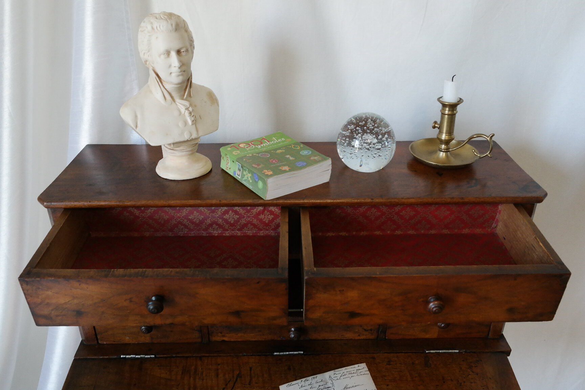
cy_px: 195
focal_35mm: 30
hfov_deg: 61.9
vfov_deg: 43.6
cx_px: 292
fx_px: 487
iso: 1600
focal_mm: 20
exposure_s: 1/30
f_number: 5.6
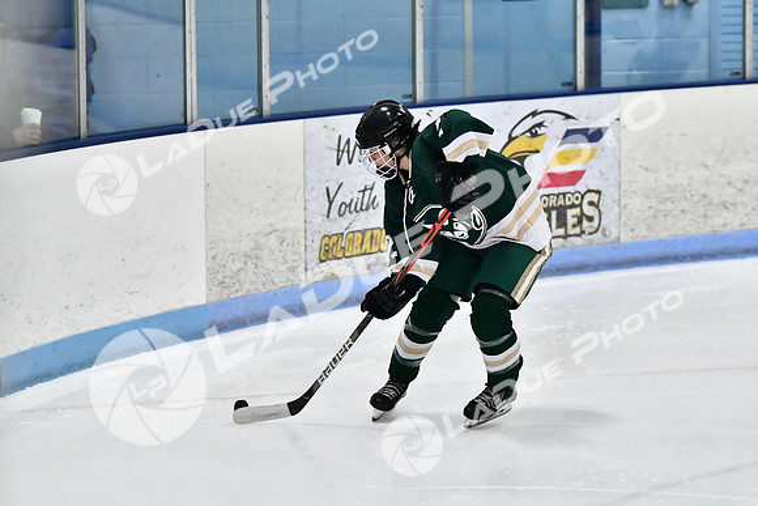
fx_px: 3159
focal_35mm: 150
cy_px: 253
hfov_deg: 13.7
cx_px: 379
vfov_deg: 9.2
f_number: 2.8
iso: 8000
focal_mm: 100
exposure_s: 1/1250
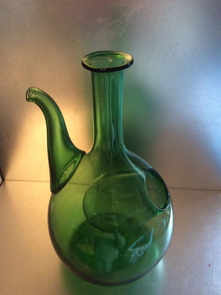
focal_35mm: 32
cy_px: 148
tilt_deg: -37.3
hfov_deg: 44.1
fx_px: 273
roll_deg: +0.8
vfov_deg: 56.9
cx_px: 110
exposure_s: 1/25
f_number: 2.4
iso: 200
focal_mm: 3.3
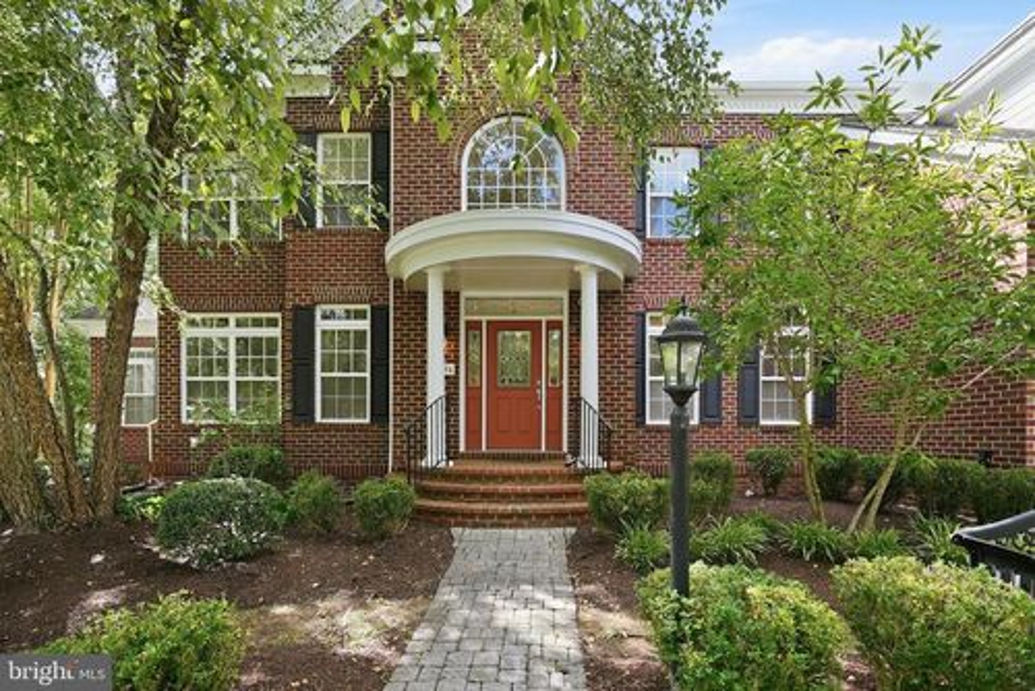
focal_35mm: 16
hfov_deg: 96.7
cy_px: 346
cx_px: 518
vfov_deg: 73.8
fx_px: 460
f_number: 4
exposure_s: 1/60
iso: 80
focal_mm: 16
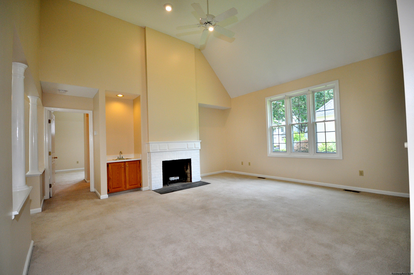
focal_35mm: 15
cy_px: 138
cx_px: 207
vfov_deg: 77.2
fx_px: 172
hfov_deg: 100.5
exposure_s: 1/125
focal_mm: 10
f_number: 4
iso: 640
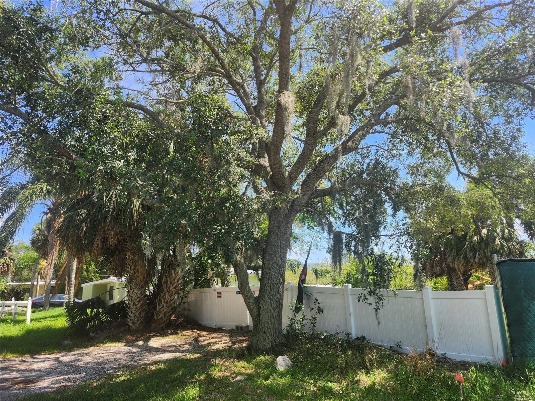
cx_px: 268
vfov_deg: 58.9
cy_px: 200
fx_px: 355
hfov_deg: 73.9
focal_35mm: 23
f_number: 1.8
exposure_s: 1/507
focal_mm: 5.54
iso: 25
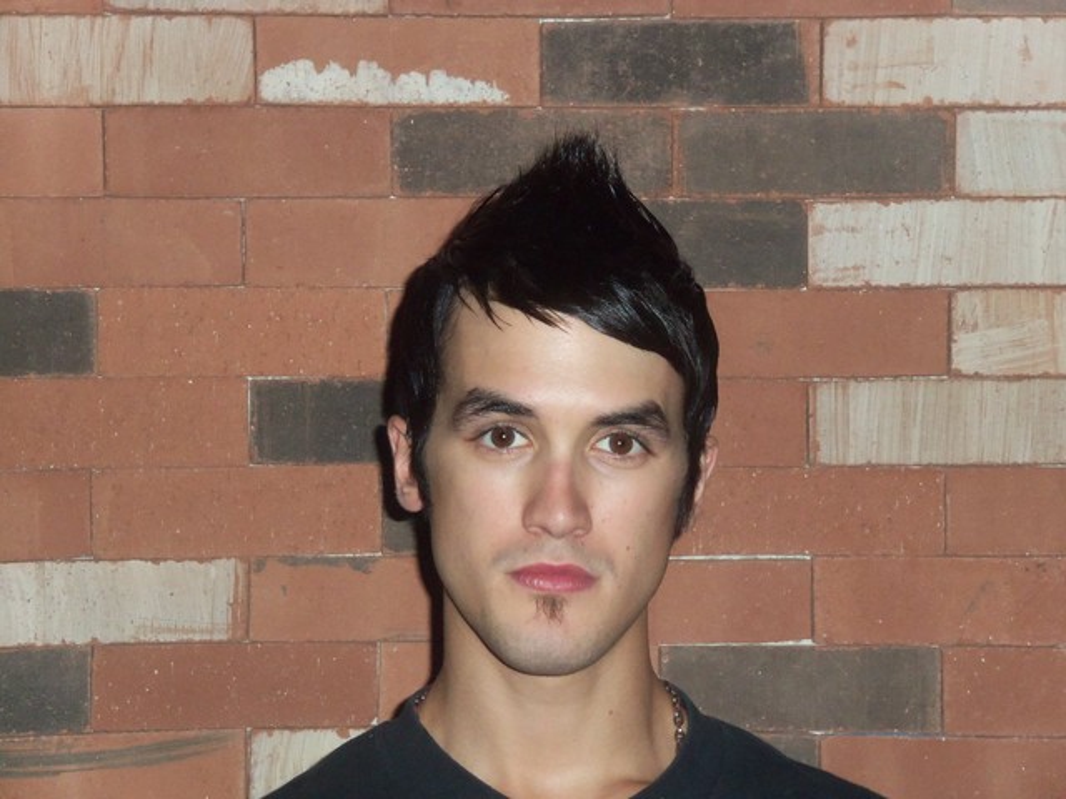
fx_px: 3110
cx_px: 533
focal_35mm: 101
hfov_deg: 19.4
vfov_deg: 14.6
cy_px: 400
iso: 320
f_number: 5.3
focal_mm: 17.9
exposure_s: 1/100
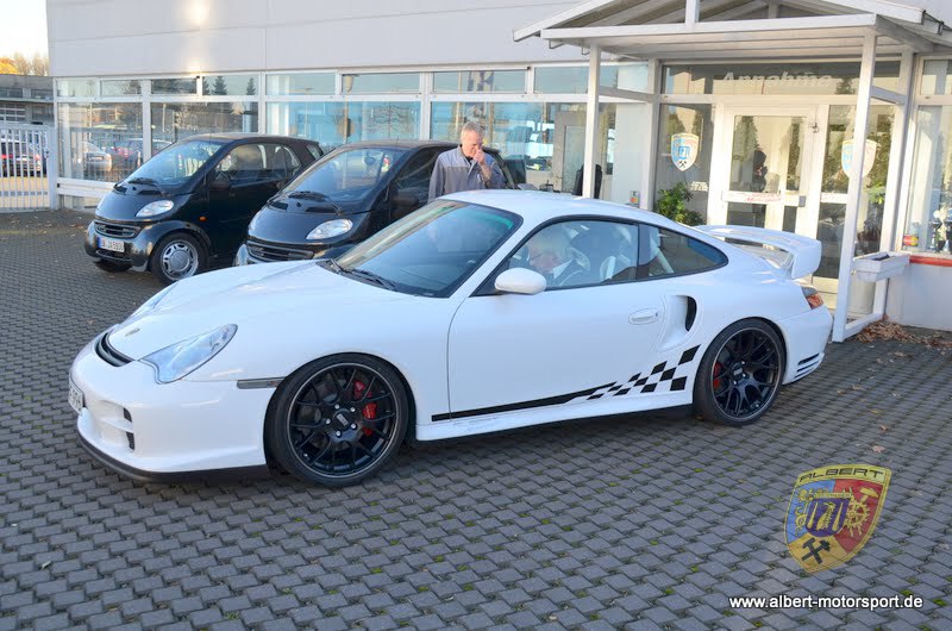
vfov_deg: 38.2
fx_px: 911
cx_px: 476
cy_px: 316
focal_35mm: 34
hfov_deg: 55.2
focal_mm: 23
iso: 200
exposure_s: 1/200
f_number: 7.1
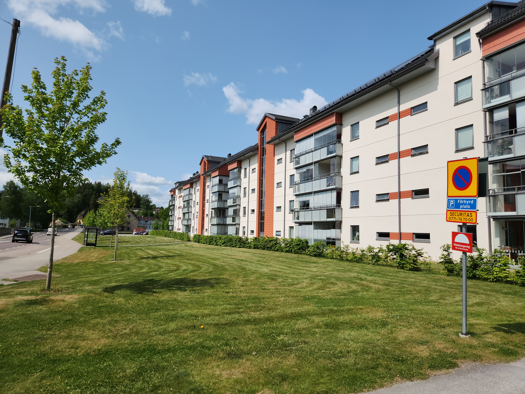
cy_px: 197
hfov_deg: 73.9
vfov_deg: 58.9
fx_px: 349
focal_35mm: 23
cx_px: 262
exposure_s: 1/2490
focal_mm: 5.4
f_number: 1.8
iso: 20
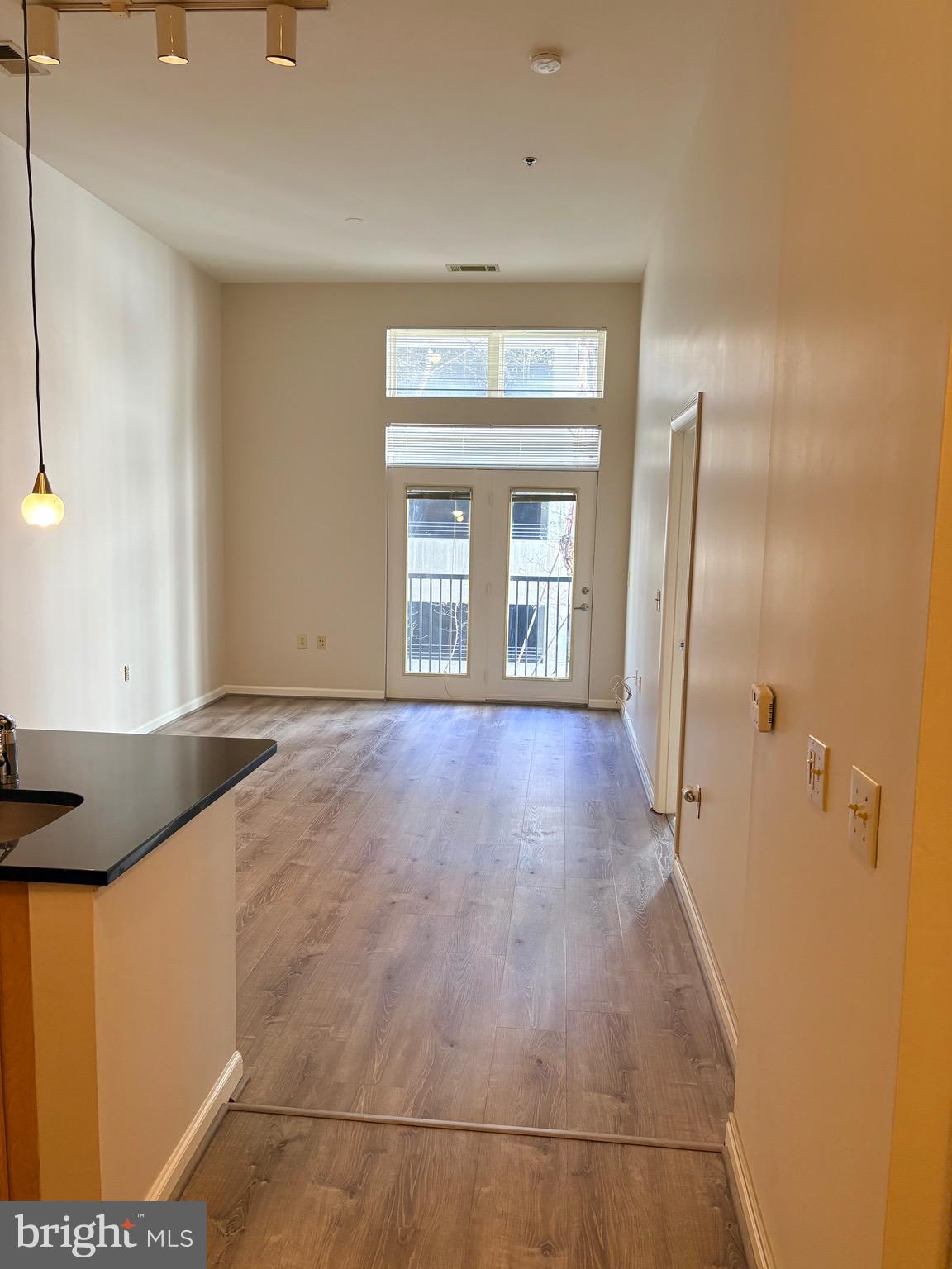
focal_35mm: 26
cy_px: 634
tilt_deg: -7.1
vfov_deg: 67.3
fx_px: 953
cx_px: 476
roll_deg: -1.5
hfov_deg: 53.1
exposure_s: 1/120
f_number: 1.6
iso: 160
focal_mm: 5.96
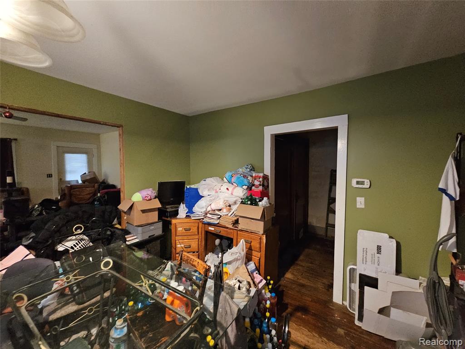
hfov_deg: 106.2
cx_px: 232
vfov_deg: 89.9
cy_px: 174
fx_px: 175
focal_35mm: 13
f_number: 2.2
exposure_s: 1/24
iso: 1000
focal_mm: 2.2
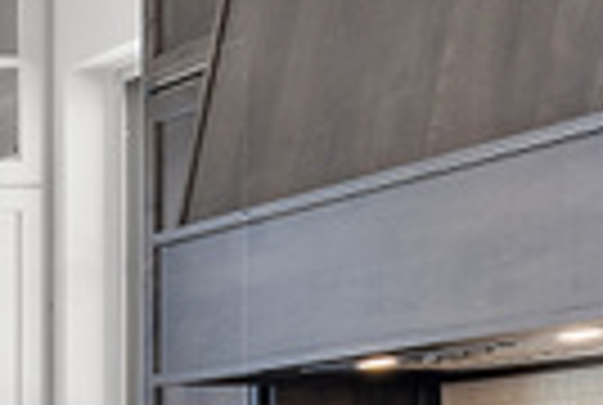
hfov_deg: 12.0
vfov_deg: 10.9
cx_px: -1008
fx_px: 2048
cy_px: 614
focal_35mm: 122
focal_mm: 16
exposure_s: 1/15
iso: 400
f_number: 9
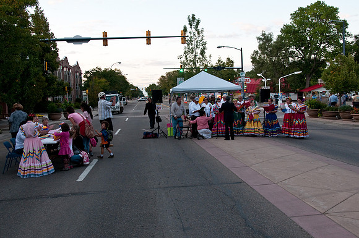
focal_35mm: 40
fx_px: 403
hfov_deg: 48.0
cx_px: 180
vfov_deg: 32.9
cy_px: 119
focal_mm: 27
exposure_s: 1/60
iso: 500
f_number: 6.3
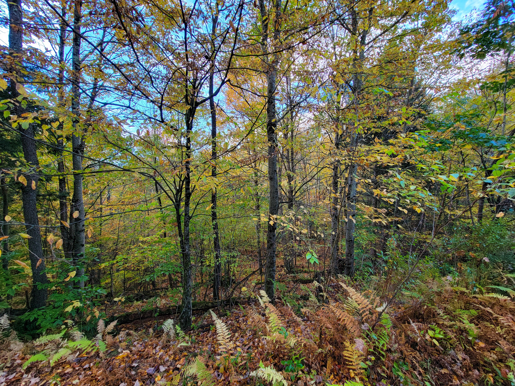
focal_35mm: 13
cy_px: 193
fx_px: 193
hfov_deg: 106.2
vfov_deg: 89.9
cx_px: 258
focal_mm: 2.2
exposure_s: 1/120
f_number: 2.2
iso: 80
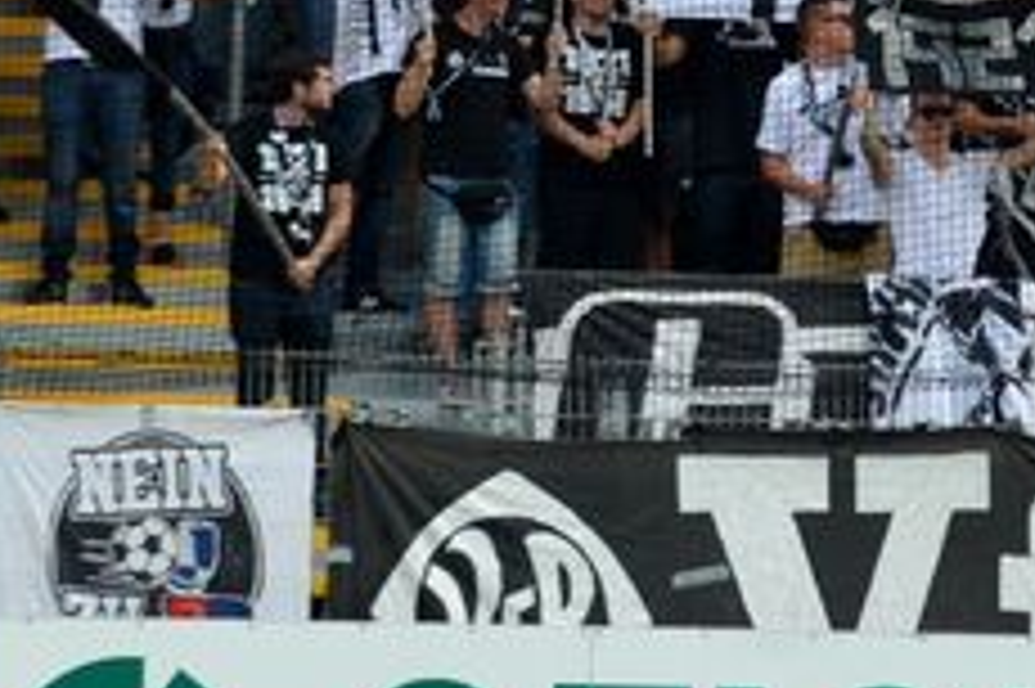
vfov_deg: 1.8
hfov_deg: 2.8
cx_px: 1238
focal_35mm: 744
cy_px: 27
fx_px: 21374
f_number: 4.5
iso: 400
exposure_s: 1/1250
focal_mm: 200
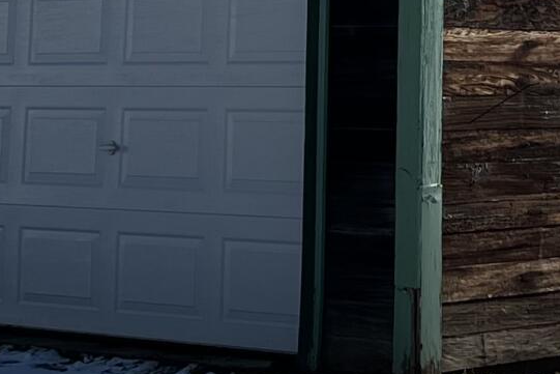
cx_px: 518
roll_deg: -1.4
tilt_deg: +7.4
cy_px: -221
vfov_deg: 8.9
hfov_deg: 13.5
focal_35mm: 150
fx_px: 2334
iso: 50
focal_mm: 5.7
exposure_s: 1/6993
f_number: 1.5
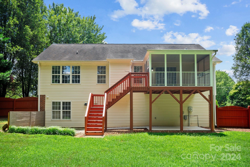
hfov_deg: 65.5
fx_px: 194
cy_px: 84
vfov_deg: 46.4
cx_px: 125
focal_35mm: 28
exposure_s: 1/250
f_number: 8
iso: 160
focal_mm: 28
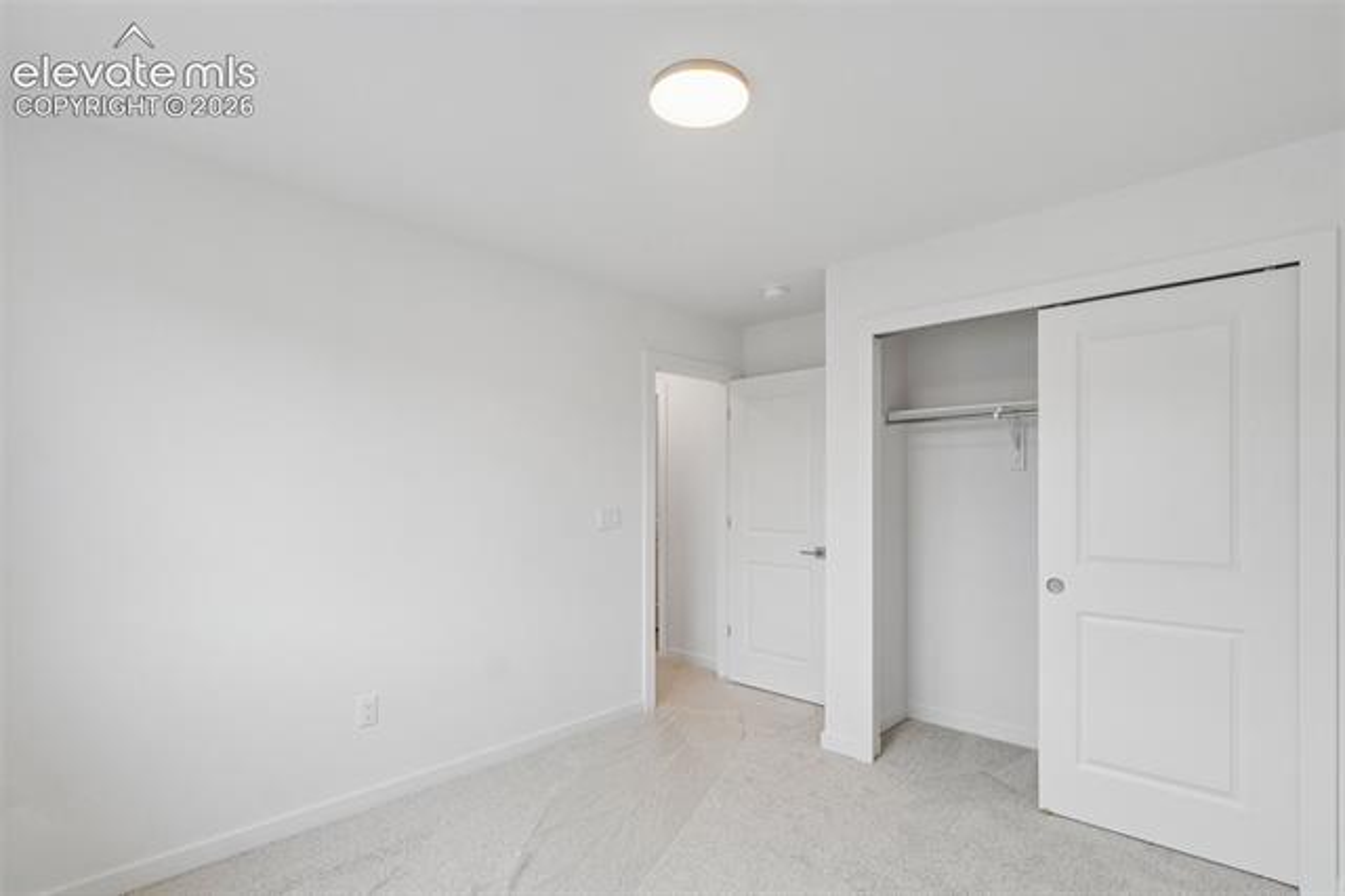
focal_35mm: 15
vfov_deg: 77.3
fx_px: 560
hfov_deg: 100.4
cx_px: 672
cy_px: 448
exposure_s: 1/30
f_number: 8
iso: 800
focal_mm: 10
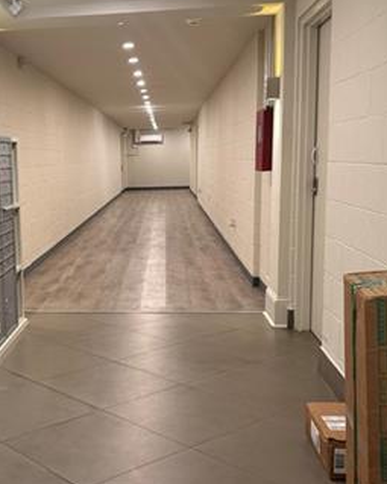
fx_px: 673
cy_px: 259
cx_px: 68
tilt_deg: -8.5
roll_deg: +1.5
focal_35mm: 47
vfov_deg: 39.5
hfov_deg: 31.1
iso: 200
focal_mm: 6.76
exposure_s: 1/60
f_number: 1.78
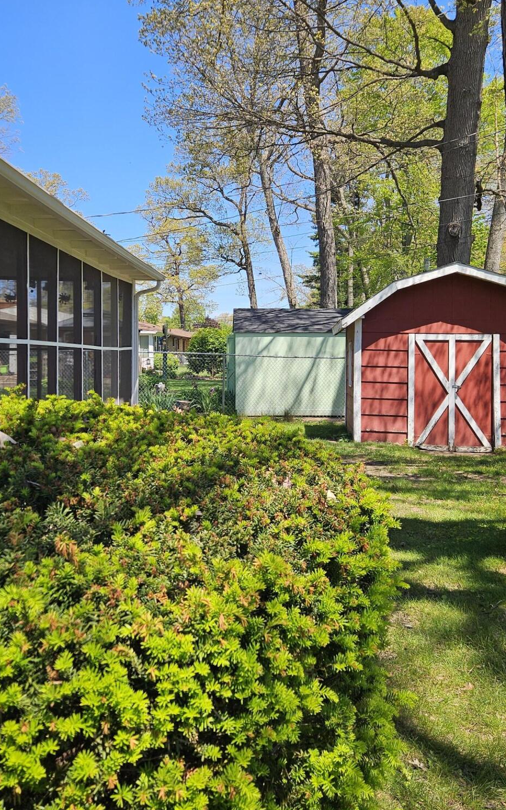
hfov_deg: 38.3
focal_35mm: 33
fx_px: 729
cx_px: 243
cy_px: 350
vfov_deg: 57.9
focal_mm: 5.4
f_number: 1.8
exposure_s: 1/992
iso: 25
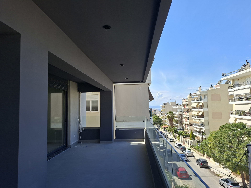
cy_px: 94
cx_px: 126
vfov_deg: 58.9
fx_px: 167
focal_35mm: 23
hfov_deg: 73.9
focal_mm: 5.54
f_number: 1.8
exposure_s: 1/1786
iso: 50
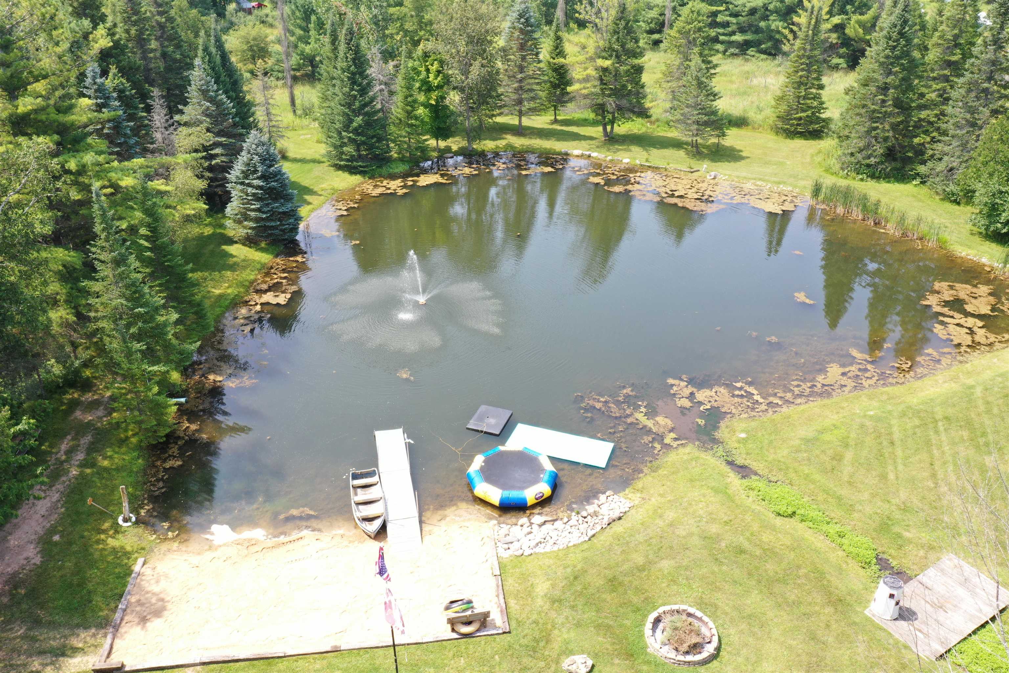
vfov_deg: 46.4
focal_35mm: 28
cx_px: 504
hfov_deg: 65.5
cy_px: 336
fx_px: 785
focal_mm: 10.26
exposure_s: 1/80
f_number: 7.1
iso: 100
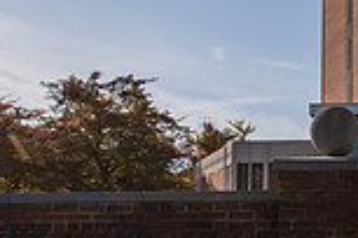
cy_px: 146
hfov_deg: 25.5
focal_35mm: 72
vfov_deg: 18.9
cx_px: 416
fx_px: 716
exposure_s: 1/320
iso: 250
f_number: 20
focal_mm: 19
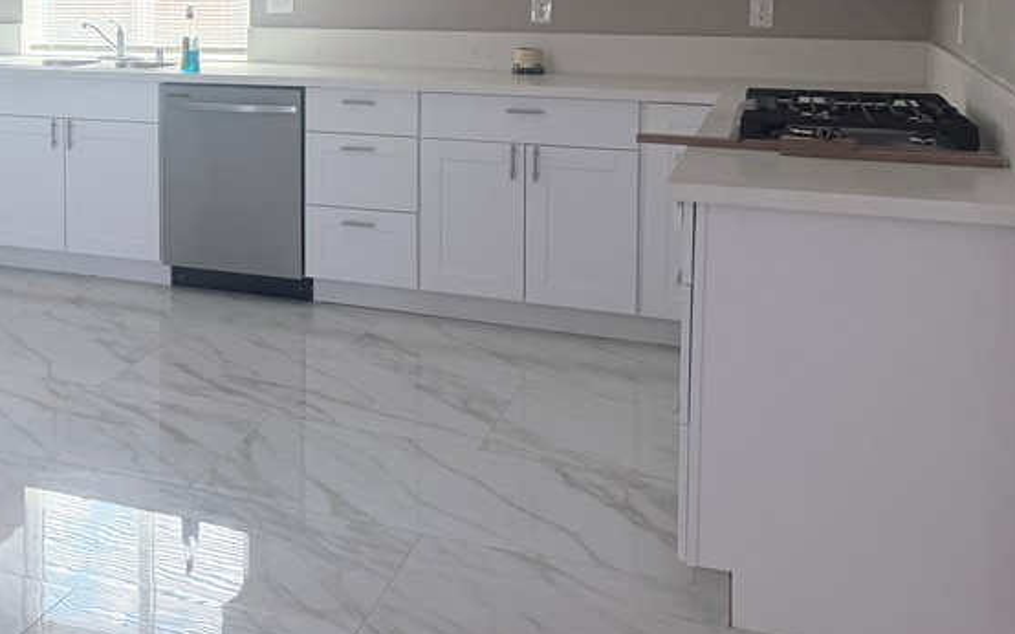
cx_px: 174
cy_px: 40
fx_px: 1300
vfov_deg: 26.3
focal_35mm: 47
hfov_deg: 40.5
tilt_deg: -2.6
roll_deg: +0.9
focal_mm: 6.76
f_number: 1.78
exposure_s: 1/186
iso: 125
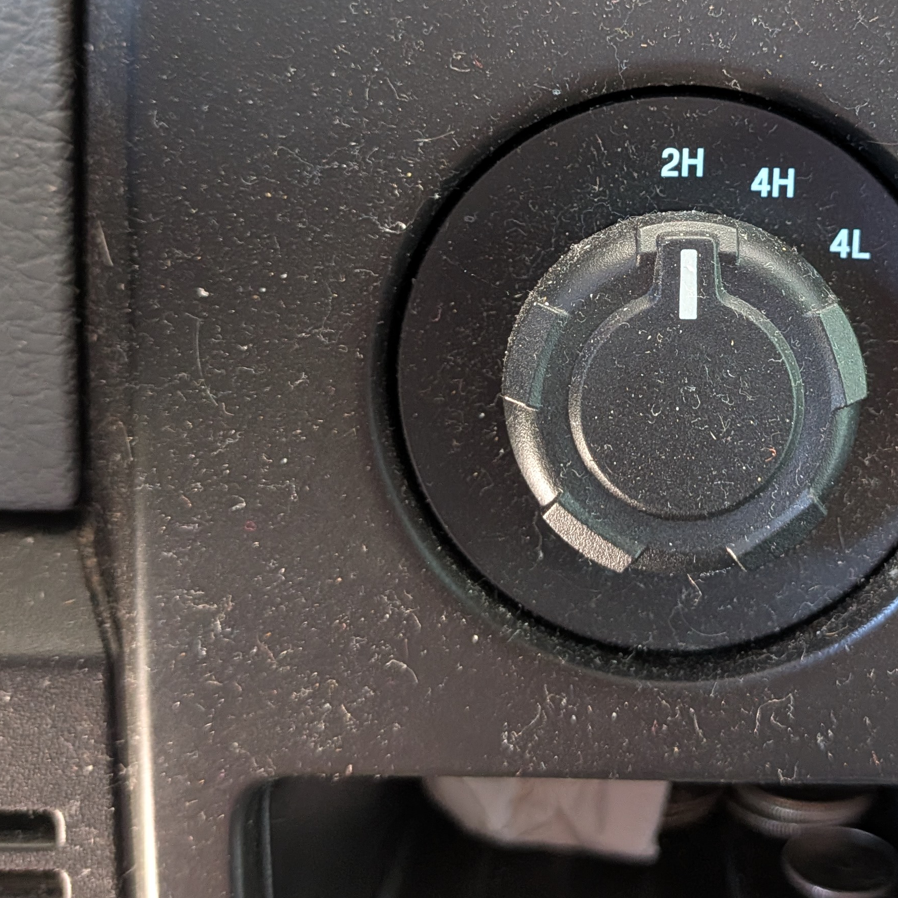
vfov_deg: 34.6
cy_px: 217
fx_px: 1409
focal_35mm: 48
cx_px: 637
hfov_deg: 34.8
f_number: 1.7
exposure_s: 1/60
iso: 613
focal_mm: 4.53
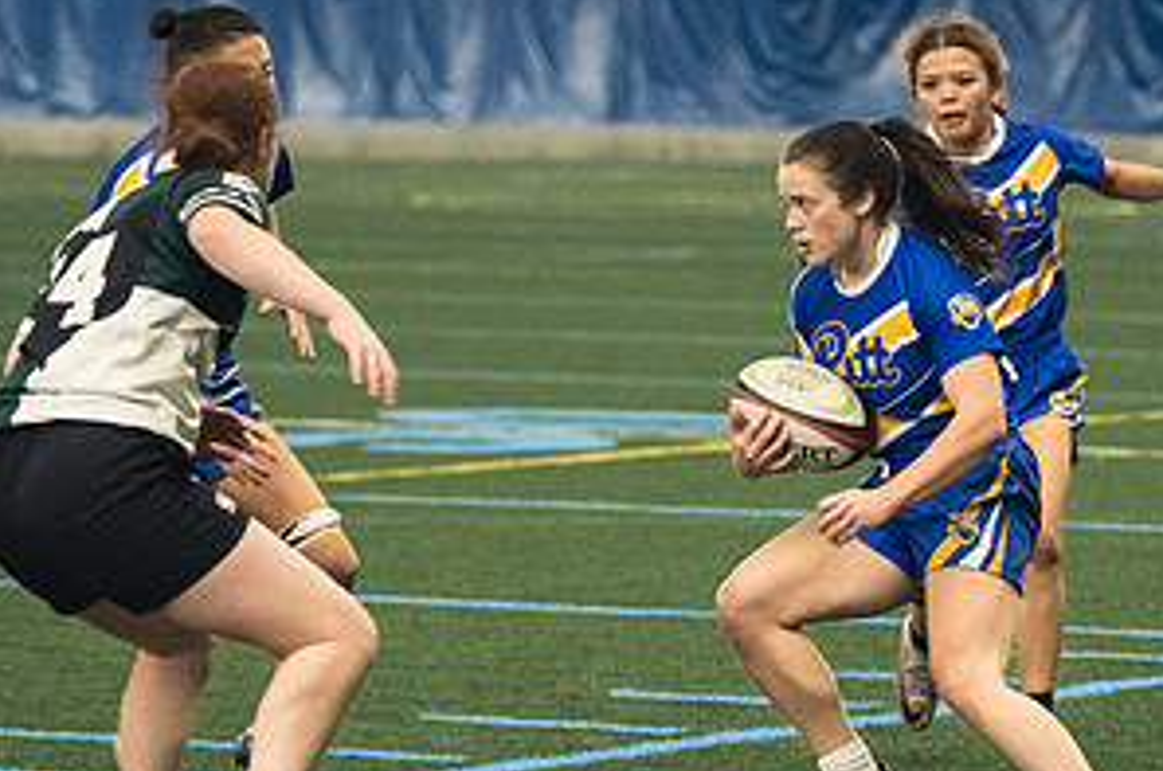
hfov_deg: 6.7
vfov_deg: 4.5
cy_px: 732
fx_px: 9902
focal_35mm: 307
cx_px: 814
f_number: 2.8
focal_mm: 105
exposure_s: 1/500
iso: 8000
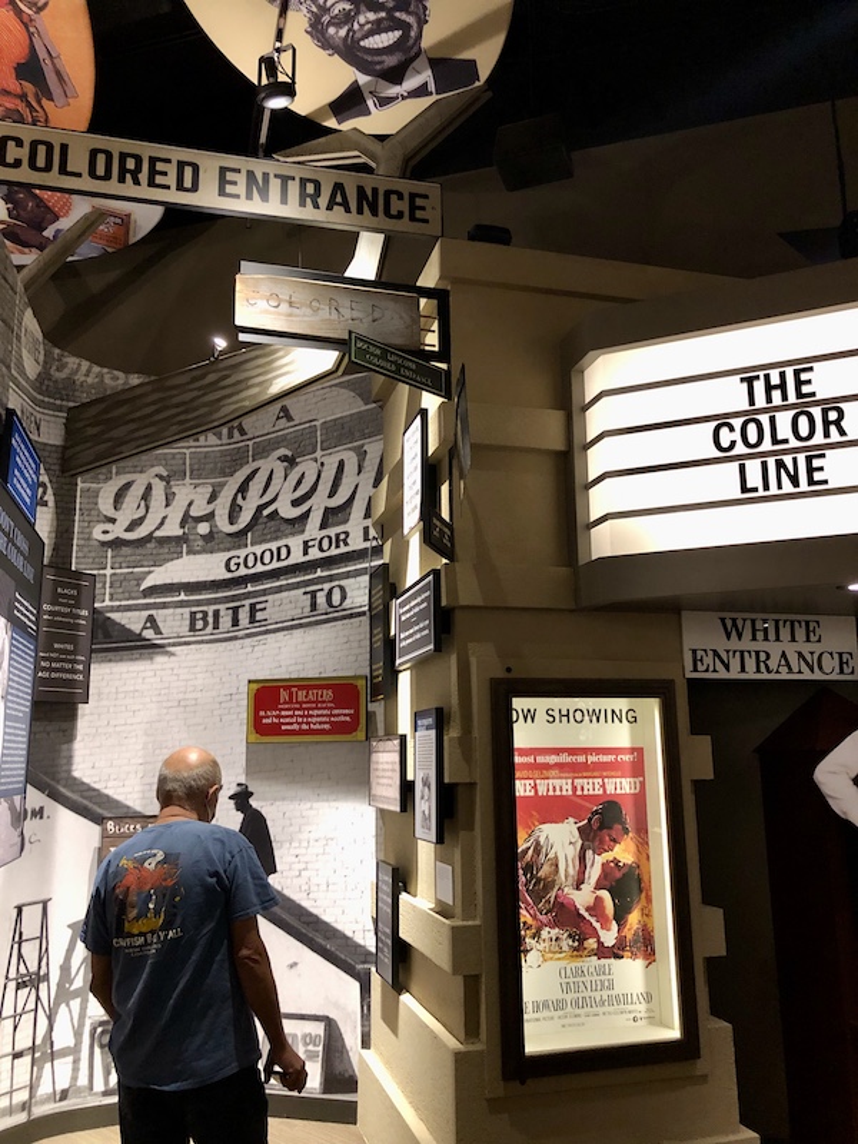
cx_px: 429
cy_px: 572
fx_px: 925
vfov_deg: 63.4
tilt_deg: +11.6
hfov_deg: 49.7
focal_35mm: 28
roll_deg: +0.4
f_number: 1.8
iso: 100
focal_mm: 4
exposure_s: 1/12
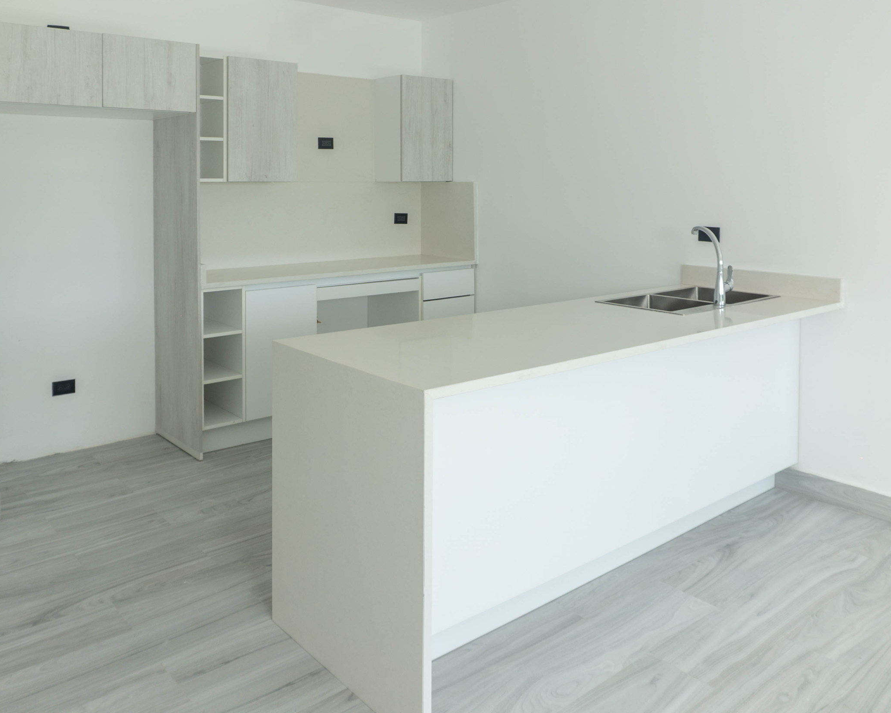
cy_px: 353
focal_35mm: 28
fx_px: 739
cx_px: 418
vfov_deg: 51.5
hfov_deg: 62.1
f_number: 5
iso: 100
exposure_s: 1/80
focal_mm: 16
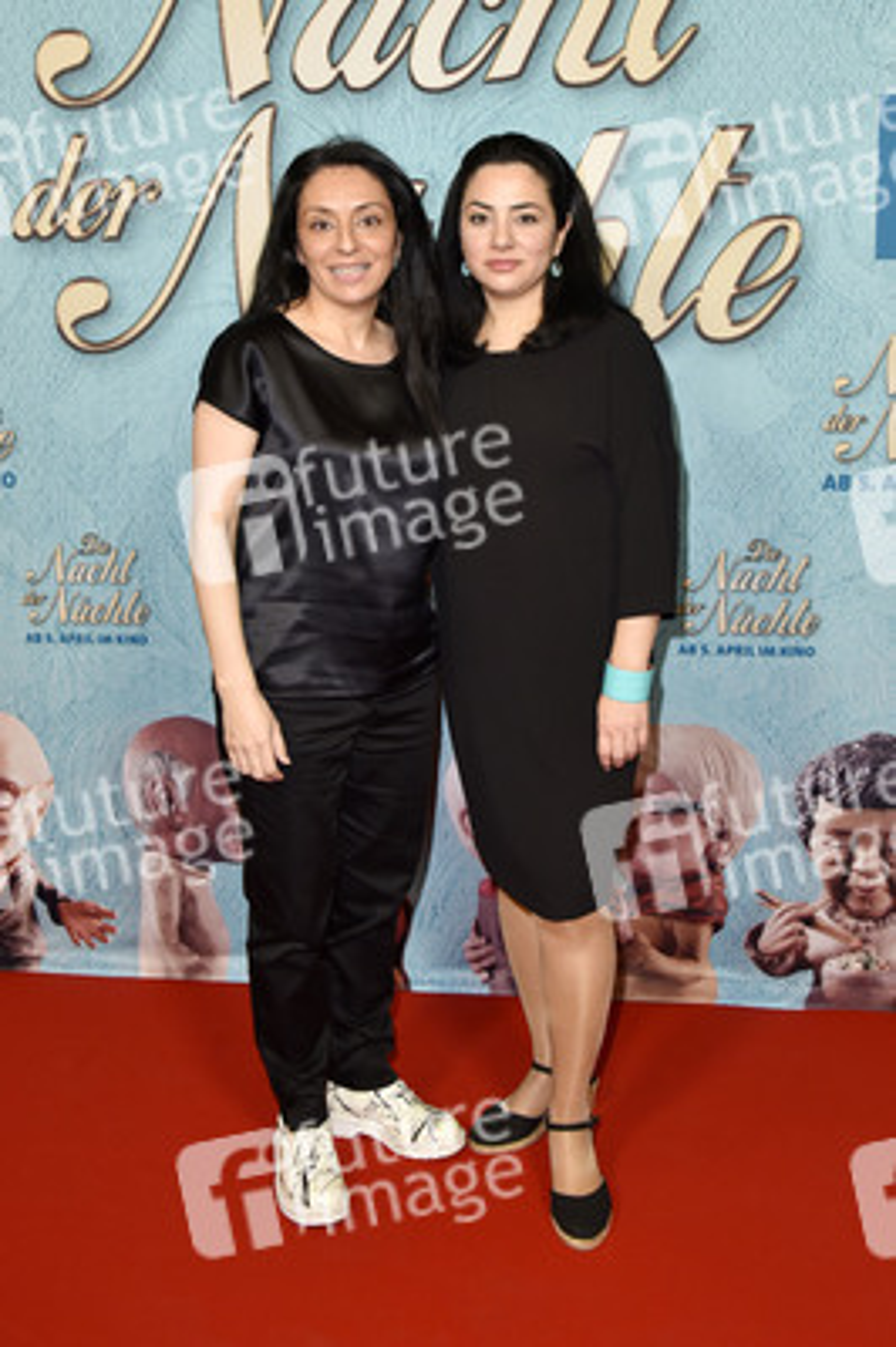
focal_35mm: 31
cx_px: 448
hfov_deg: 42.3
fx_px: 1159
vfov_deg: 60.3
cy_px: 674
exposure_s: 1/125
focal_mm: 31
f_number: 5.6
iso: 1000
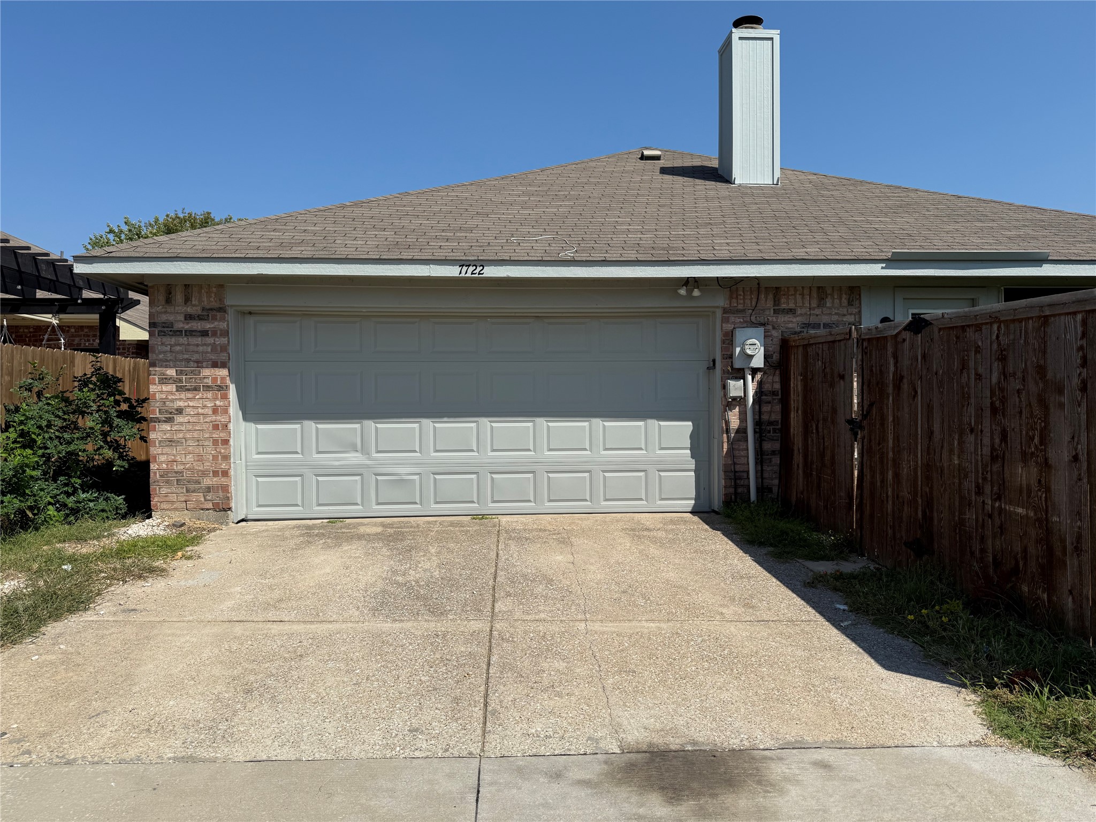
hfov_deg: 71.6
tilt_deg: -0.2
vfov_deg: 56.8
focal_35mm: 24
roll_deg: +0.0
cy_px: 411
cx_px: 548
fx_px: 760
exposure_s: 1/6711
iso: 80
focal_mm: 6.76
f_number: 1.78
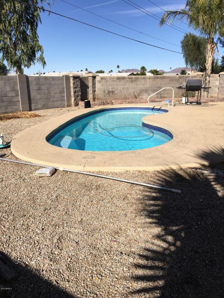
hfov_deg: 48.2
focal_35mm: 29
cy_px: 149
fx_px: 250
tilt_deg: -15.1
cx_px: 112
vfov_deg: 61.7
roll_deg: +0.1
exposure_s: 1/2564
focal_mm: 4.15
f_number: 2.2
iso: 25
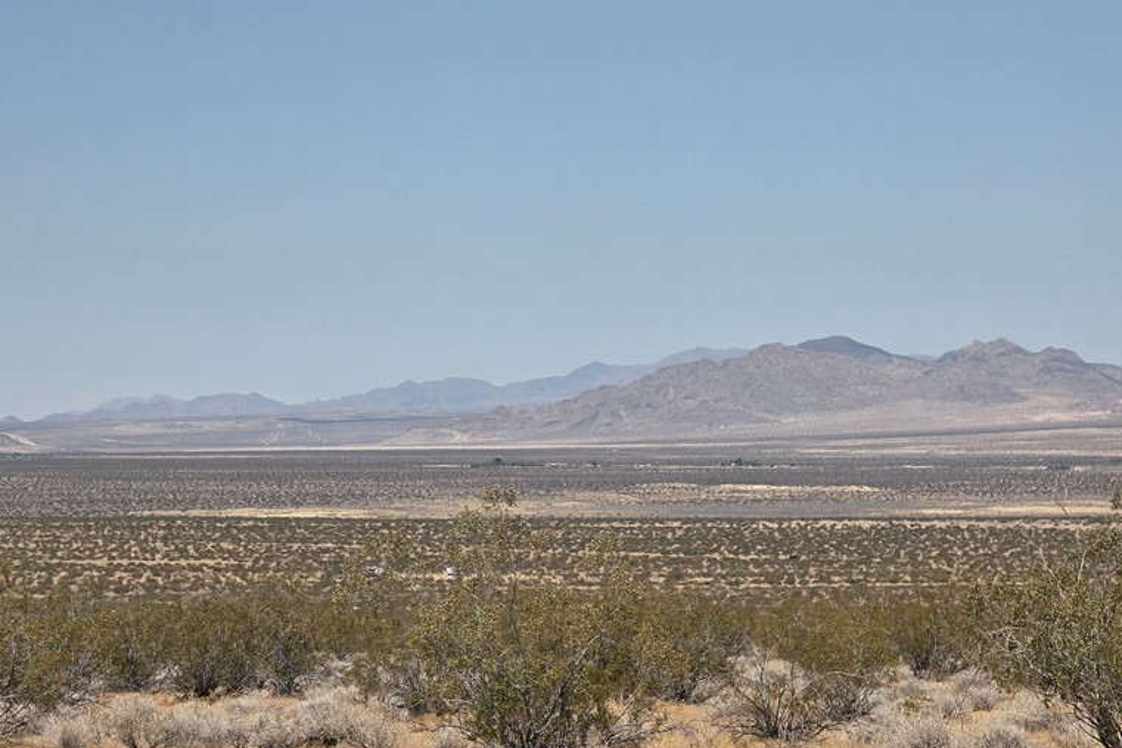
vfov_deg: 8.5
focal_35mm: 161
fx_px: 5016
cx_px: 613
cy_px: 484
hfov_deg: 12.8
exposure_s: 1/2812
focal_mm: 18.6
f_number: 3.4
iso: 64
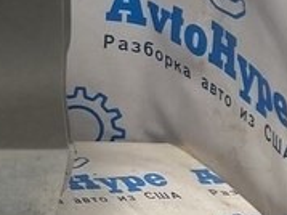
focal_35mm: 149
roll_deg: +0.3
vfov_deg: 9.0
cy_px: -290
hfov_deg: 10.7
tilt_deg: -8.9
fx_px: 1235
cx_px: -460
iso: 64
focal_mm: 4.25
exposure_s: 1/100
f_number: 1.8
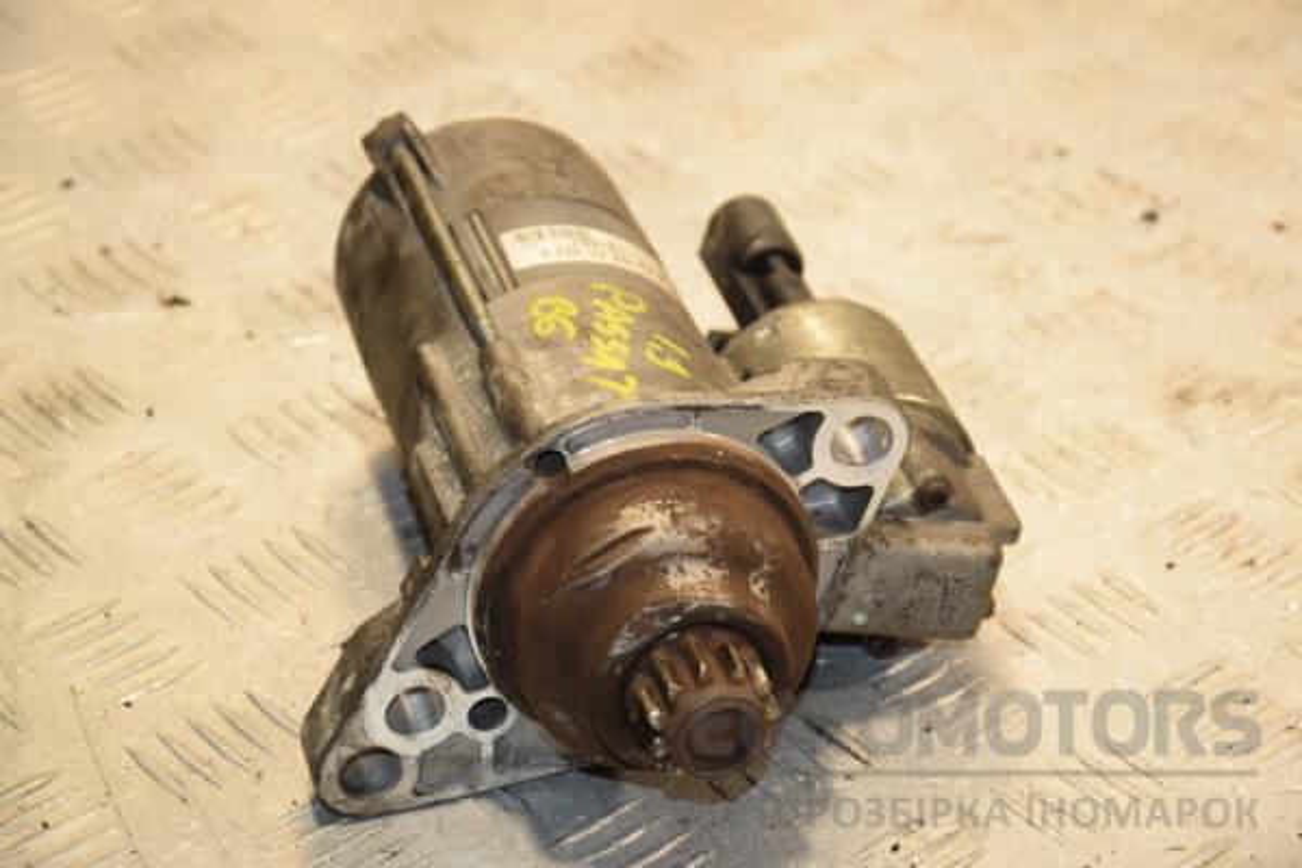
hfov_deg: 17.1
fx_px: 4340
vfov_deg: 11.4
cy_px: 434
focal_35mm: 120
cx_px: 651
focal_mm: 80
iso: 800
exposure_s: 1/200
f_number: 6.3
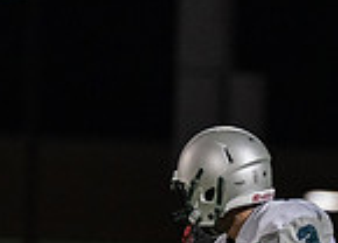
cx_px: 368
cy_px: 360
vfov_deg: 1.7
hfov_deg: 2.4
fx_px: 8046
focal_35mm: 837
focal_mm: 200
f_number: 2.8
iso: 3200
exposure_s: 1/1000
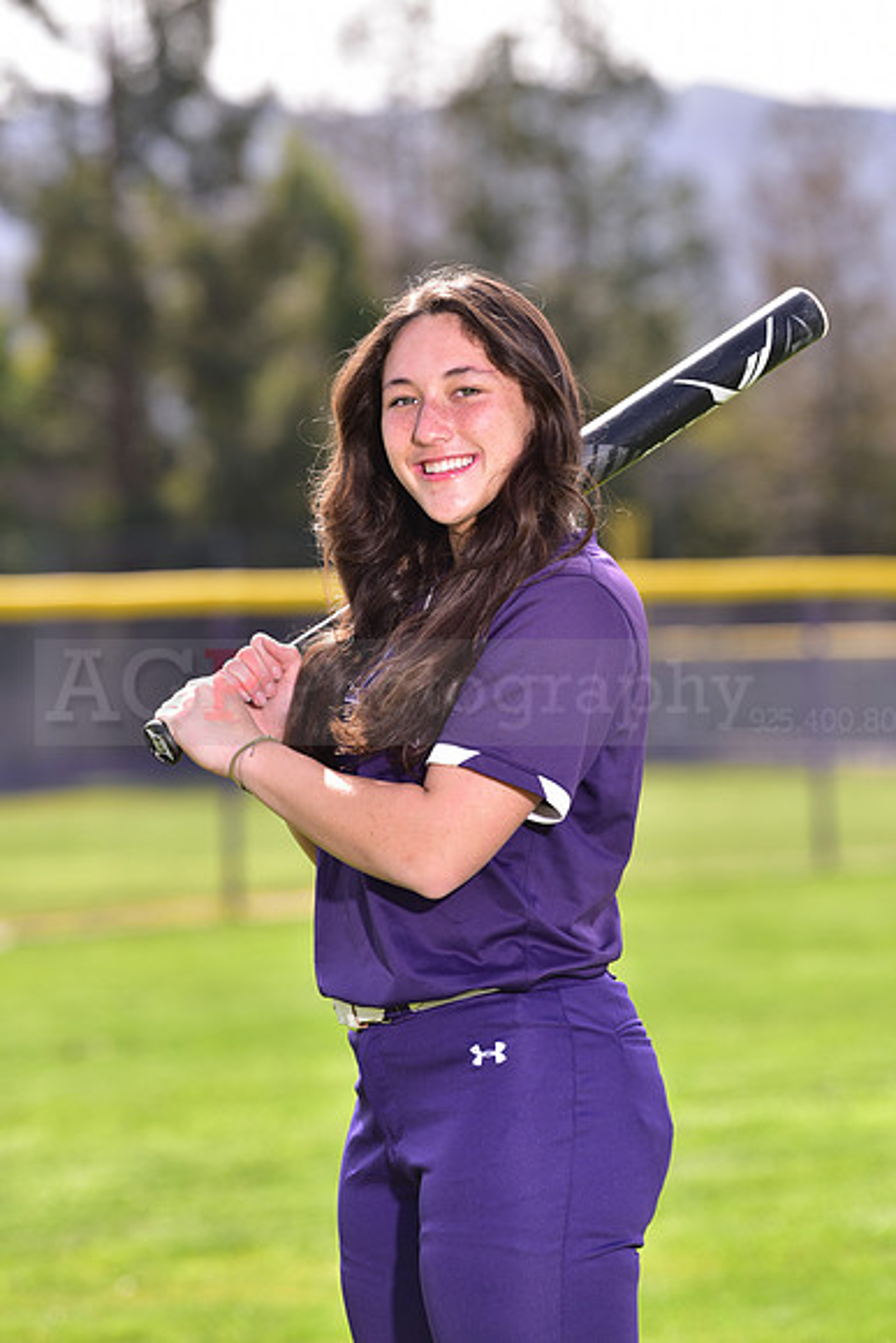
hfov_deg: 6.9
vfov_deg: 10.3
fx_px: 7462
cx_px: 448
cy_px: 672
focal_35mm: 200
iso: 80
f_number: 5
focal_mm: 200
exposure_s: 1/250
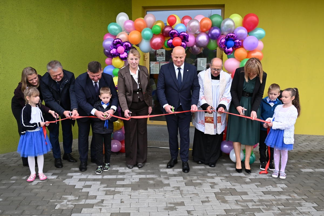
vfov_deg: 41.7
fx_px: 283
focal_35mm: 32
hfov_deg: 59.5
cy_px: 108
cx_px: 162
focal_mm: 21
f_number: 4.5
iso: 200
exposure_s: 1/250
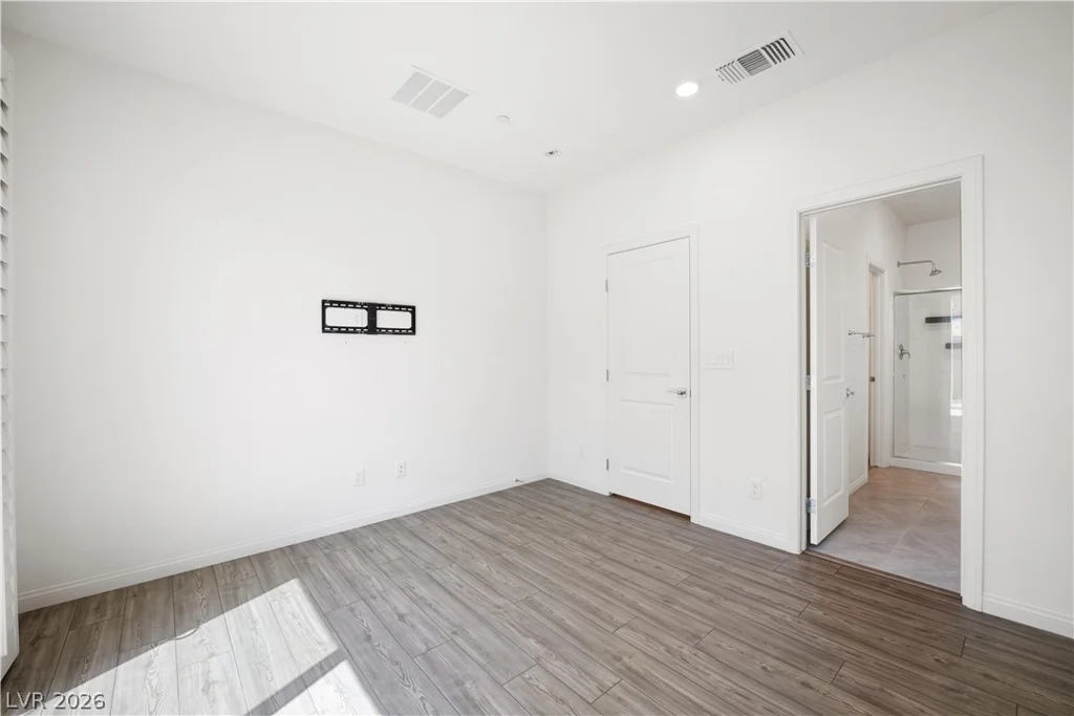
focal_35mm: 14
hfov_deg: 104.2
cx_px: 537
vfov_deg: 81.2
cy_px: 358
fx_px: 418
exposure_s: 1/6
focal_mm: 14
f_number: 9
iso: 100
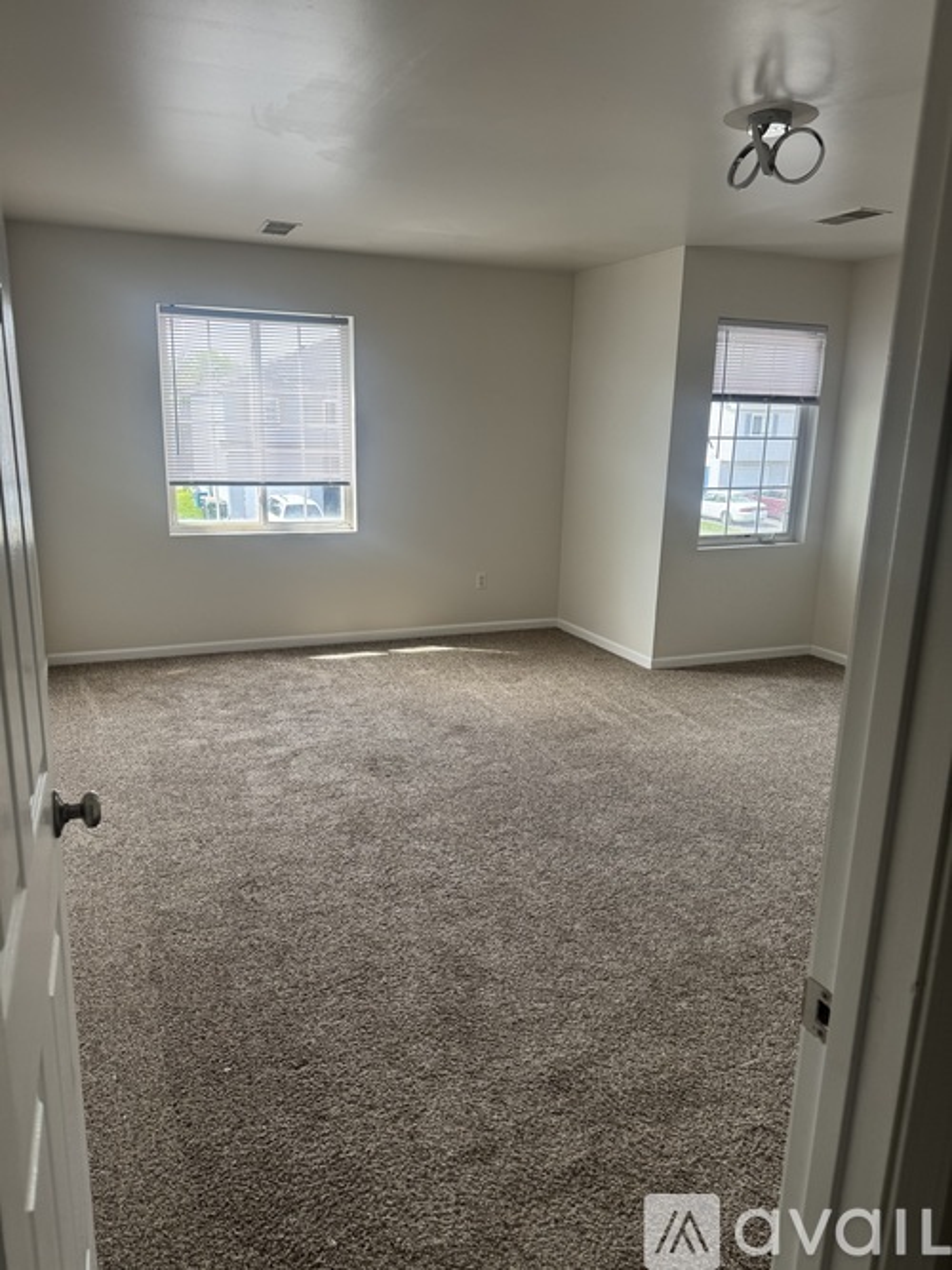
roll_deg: -1.4
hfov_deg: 56.8
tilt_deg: -12.6
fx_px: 880
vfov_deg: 71.6
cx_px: 476
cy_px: 635
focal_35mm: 24
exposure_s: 1/169
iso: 80
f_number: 1.78
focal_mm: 6.76
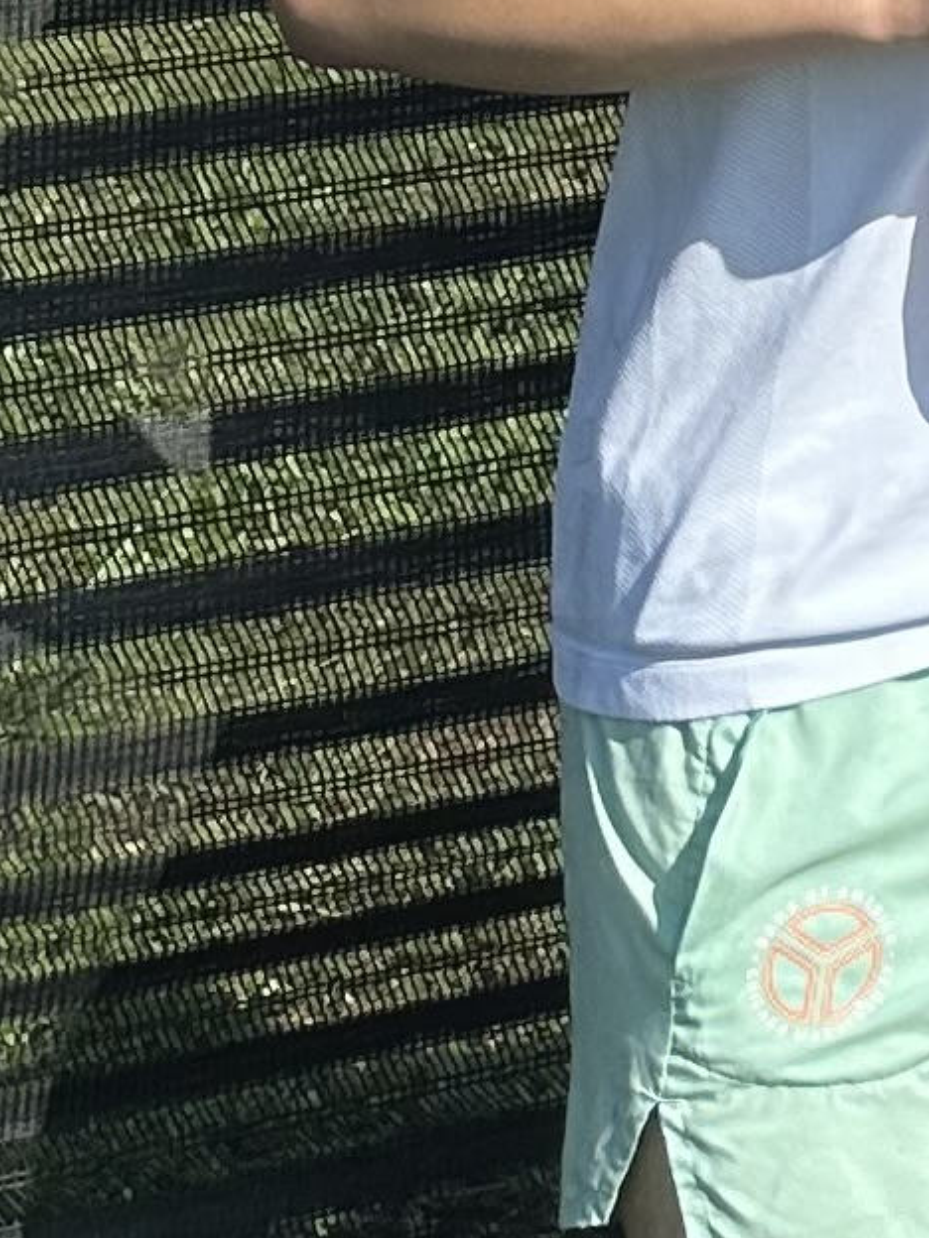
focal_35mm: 155
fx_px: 5546
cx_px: 2868
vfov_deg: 11.1
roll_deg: -0.4
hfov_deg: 8.1
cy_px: -1508
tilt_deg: +1.2
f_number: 1.78
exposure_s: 1/5263
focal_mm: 6.86
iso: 80
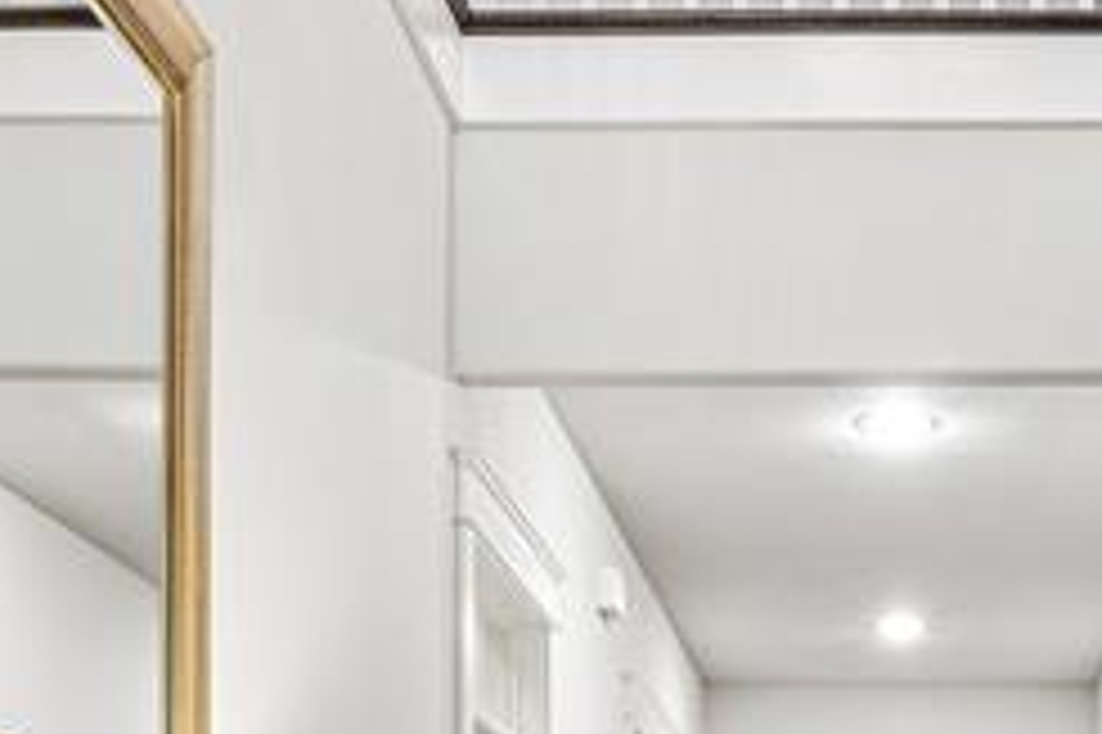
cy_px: 1058
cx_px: 895
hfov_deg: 29.4
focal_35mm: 67
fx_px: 2049
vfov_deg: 18.3
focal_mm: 16
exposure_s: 1/5
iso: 400
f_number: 8
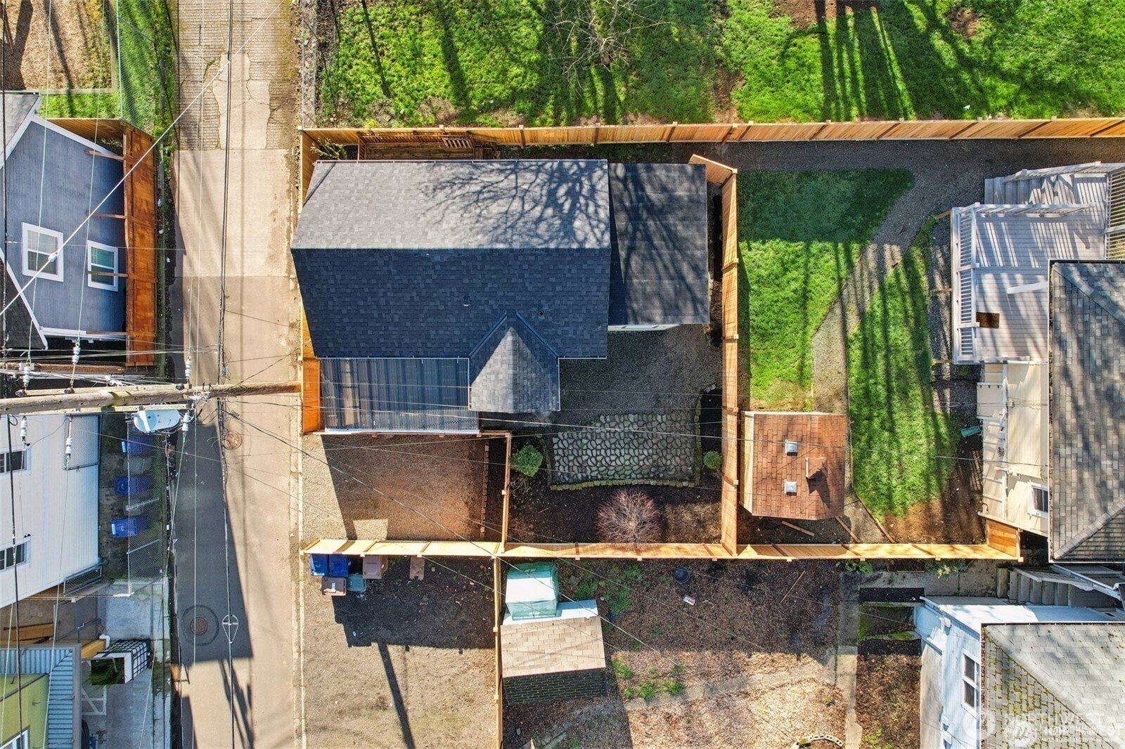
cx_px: 562
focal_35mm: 22
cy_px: 374
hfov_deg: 78.6
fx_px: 687
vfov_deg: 57.2
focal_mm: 8.4
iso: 100
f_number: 2.8
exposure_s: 1/350
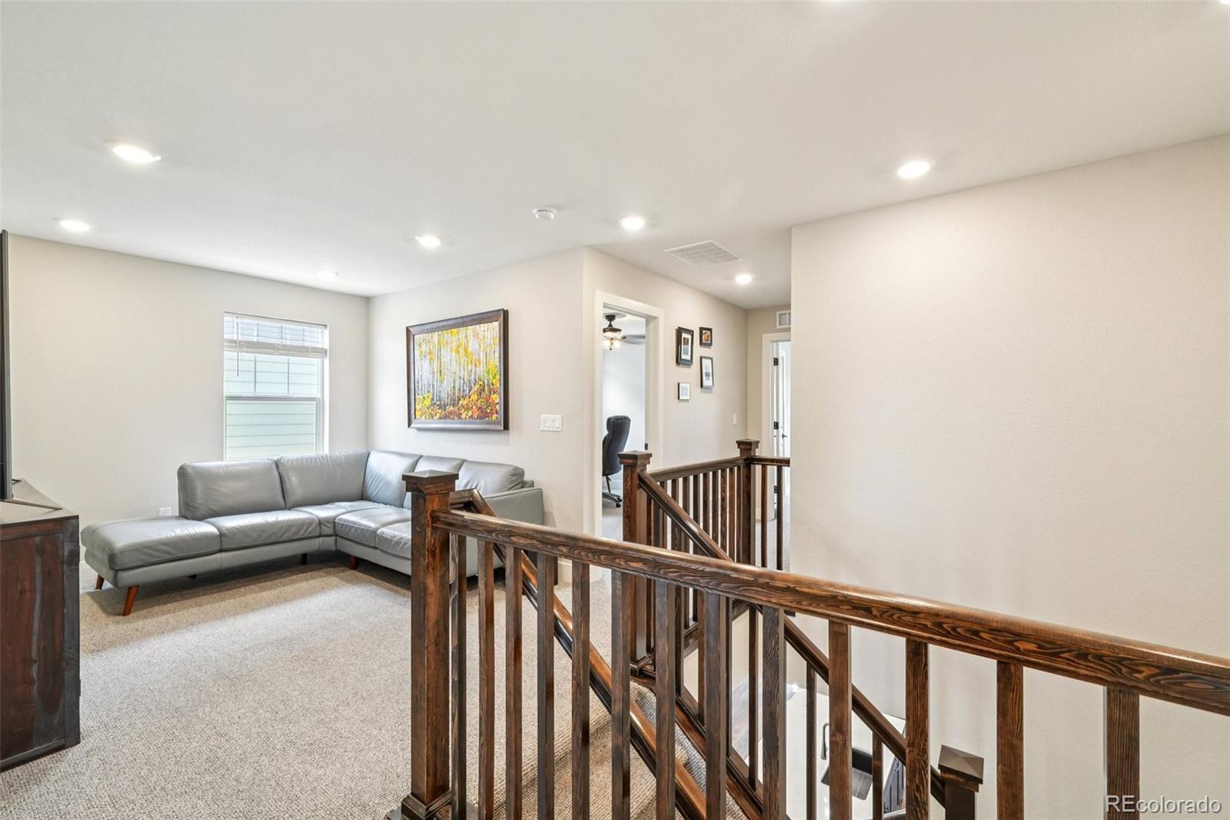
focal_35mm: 15
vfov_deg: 77.3
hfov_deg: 100.4
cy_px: 410
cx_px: 615
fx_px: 512
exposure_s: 1/13
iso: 800
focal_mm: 10
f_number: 8
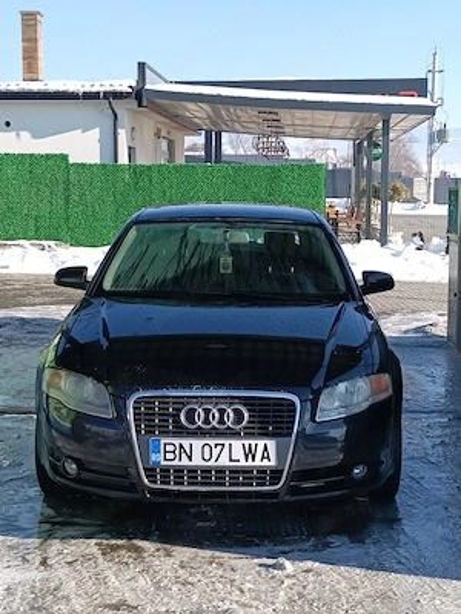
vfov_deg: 35.5
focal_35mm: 54
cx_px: 230
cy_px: 307
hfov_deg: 27.0
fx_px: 959
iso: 64
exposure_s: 1/556
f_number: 4.5
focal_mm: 3.98
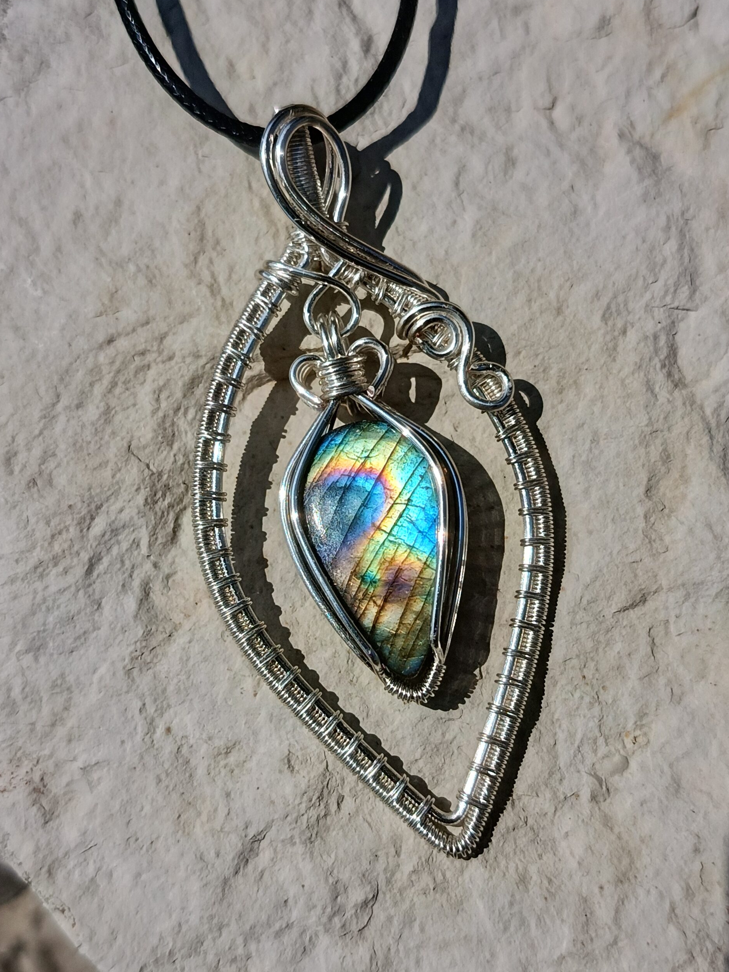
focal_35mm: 49
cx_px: 363
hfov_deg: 29.7
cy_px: 491
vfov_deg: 38.9
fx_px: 1376
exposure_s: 1/1701
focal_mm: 5.24
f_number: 1.7
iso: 53
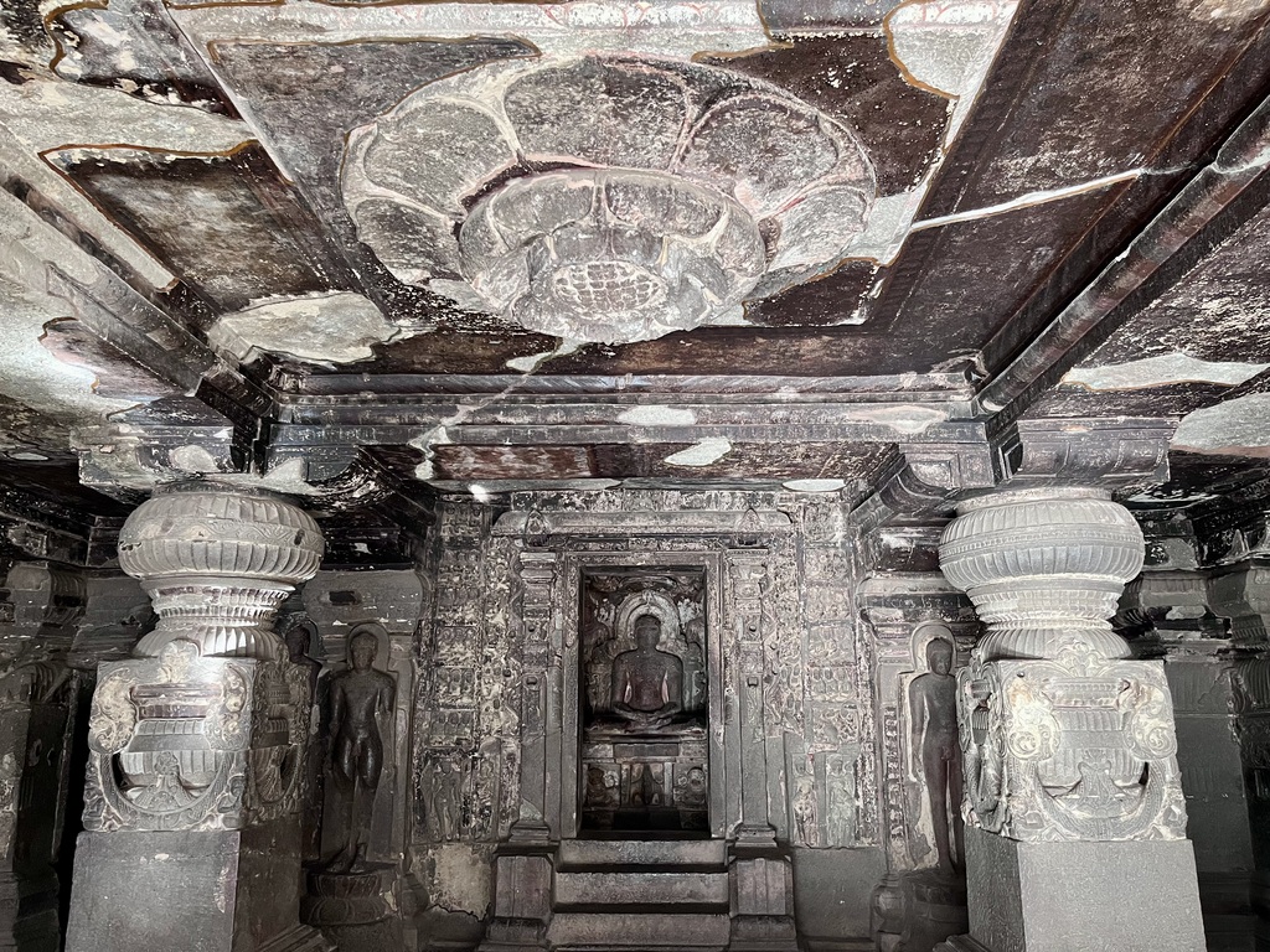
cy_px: 476
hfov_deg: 67.3
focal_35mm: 26
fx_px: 954
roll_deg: +0.5
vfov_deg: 53.1
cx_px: 635
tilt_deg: +13.5
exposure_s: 1/60
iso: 400
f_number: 1.6
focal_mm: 5.1
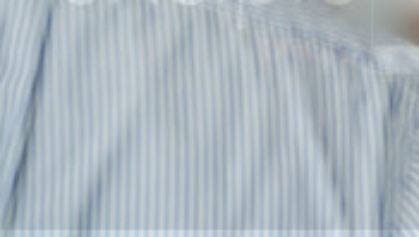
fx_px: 7721
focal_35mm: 694
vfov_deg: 1.8
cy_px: -4
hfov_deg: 3.1
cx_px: 486
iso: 250
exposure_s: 1/125
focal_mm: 200
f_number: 2.8
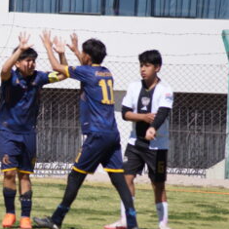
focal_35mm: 652
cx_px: -37
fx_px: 4880
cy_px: 122
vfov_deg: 2.7
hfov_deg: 2.7
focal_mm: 200
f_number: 7.1
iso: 100
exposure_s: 1/500
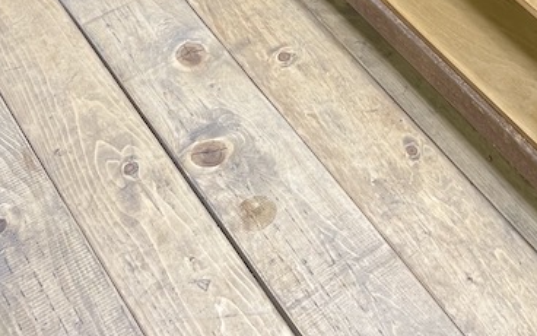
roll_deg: -2.1
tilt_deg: -30.7
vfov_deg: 14.3
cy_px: -281
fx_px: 1171
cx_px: 549
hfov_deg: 24.5
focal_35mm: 80
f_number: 1.5
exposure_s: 1/50
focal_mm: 5.7
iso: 80
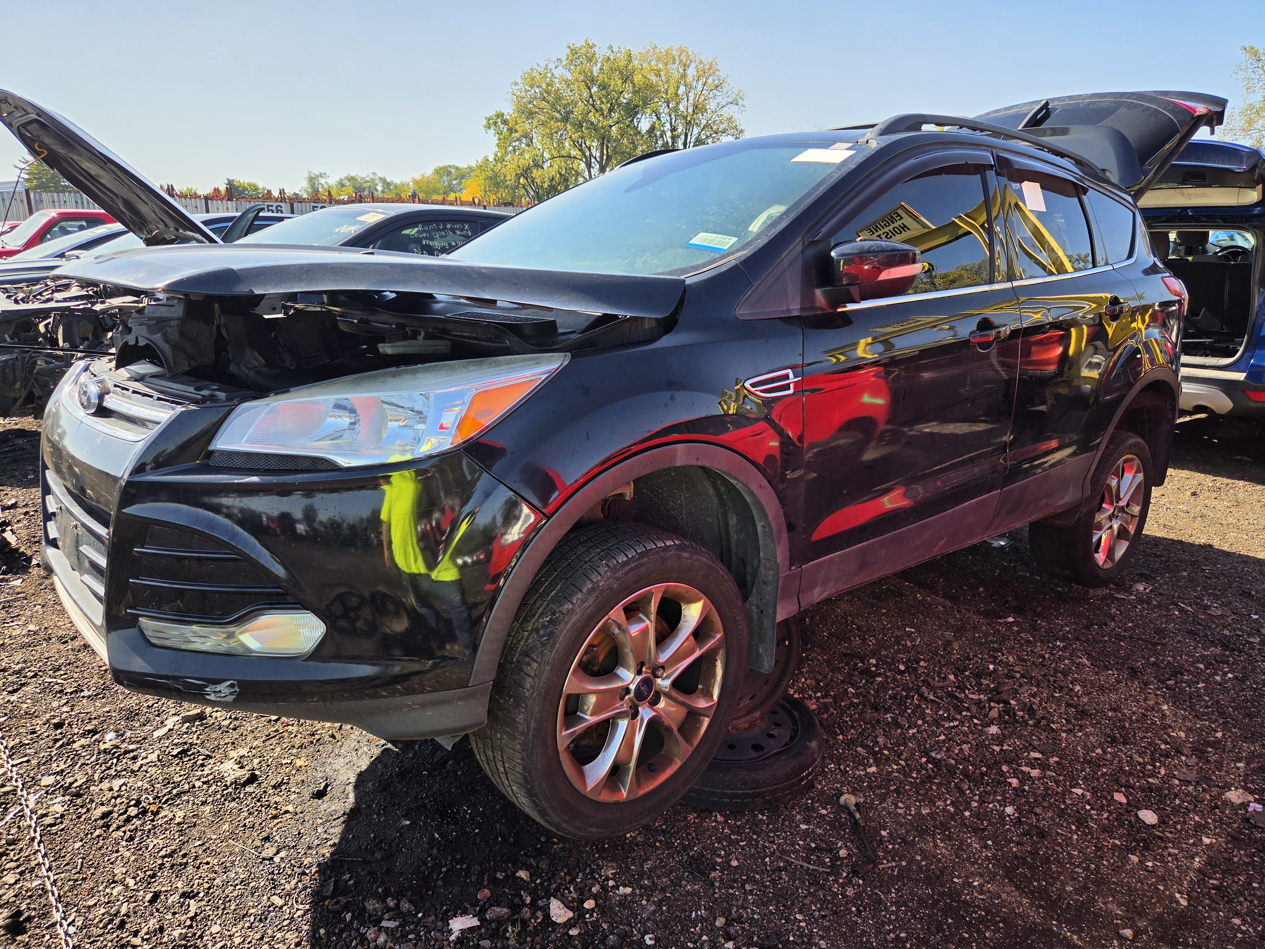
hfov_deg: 73.9
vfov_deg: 58.9
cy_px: 474
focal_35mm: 23
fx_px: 841
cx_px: 632
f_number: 1.8
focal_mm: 5.4
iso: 80
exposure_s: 1/3381
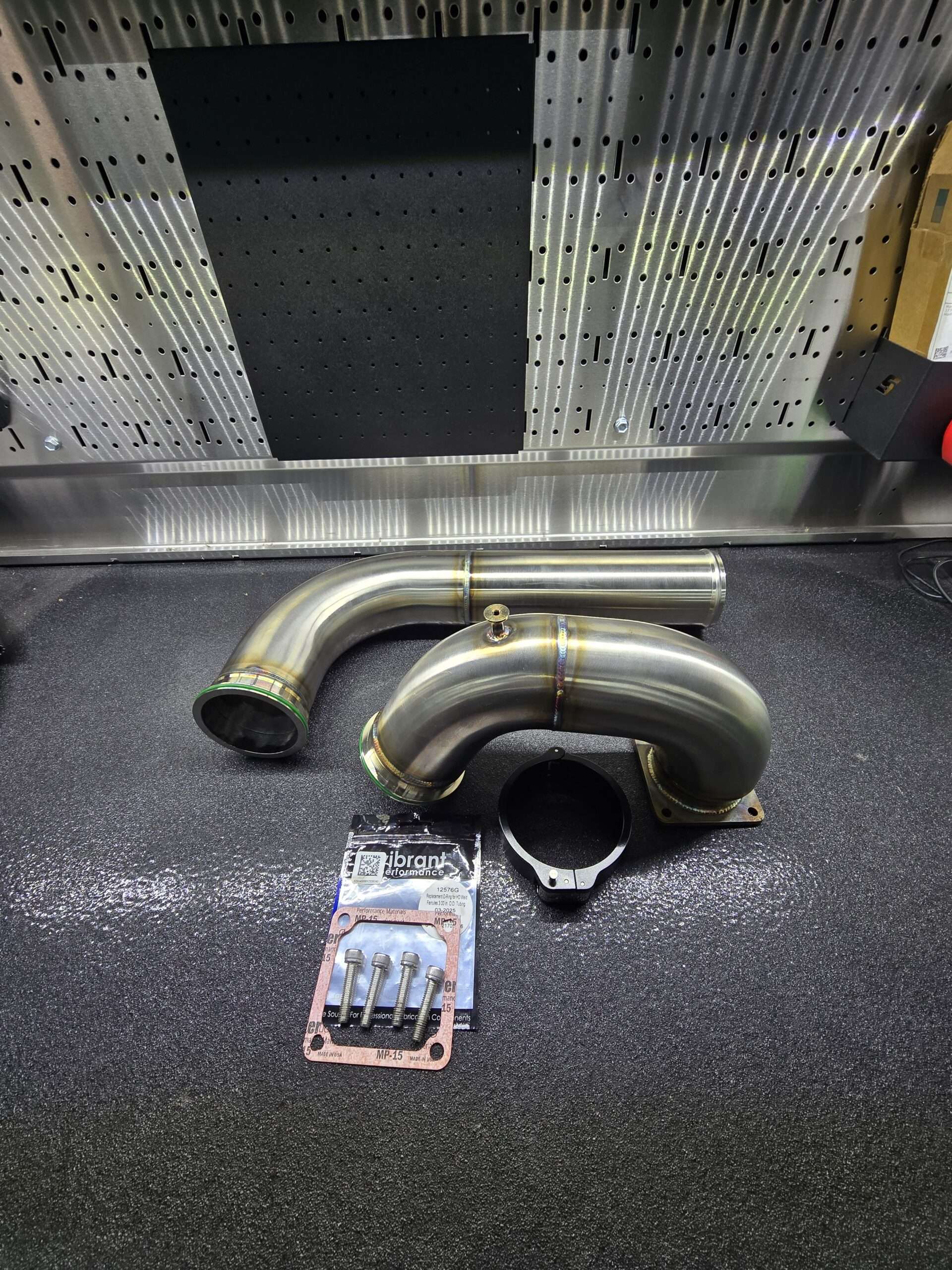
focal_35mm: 13
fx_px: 477
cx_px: 476
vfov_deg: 106.2
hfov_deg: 89.9
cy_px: 635
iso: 50
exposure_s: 1/60
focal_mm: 2.2
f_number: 2.2
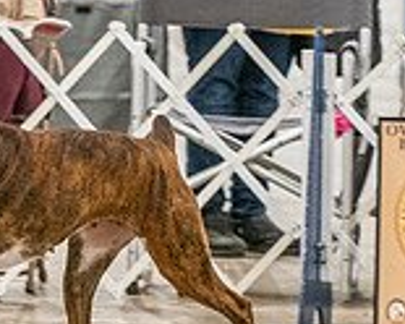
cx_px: -90
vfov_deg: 3.5
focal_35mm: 446
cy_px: -18
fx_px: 5346
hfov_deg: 4.3
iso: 6400
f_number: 3.5
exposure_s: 1/250
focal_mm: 109
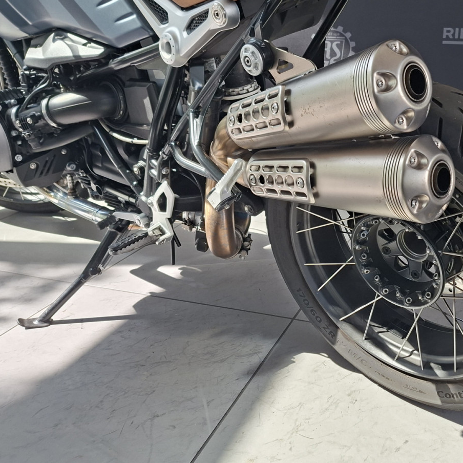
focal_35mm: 36
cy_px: 172
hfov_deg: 44.8
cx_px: 334
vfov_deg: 45.6
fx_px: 545
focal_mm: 5.54
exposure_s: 1/134
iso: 40
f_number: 1.8
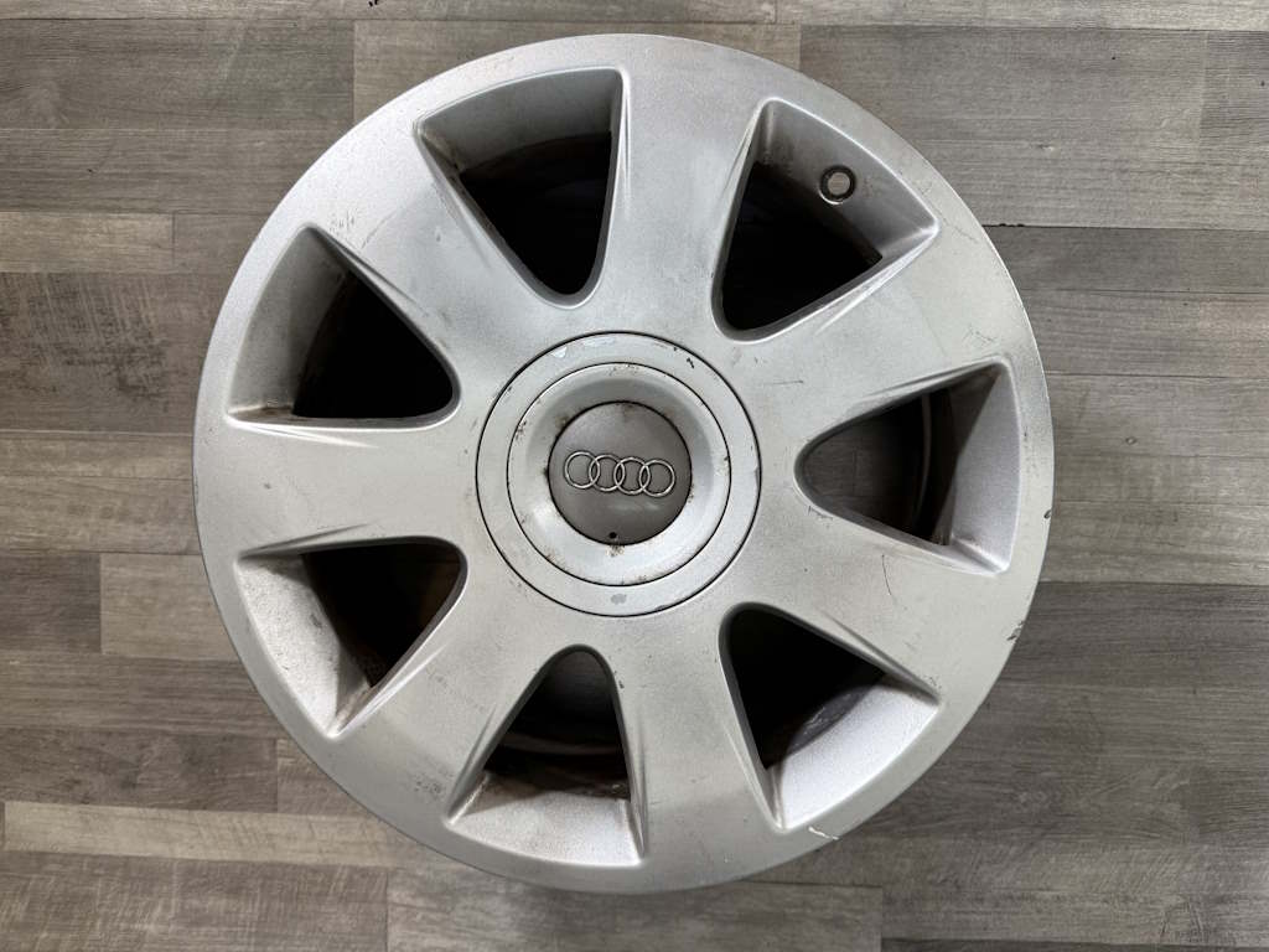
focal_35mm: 24
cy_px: 476
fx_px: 880
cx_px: 634
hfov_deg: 71.6
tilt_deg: -84.0
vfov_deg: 56.8
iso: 160
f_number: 1.78
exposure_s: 1/100
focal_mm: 6.76
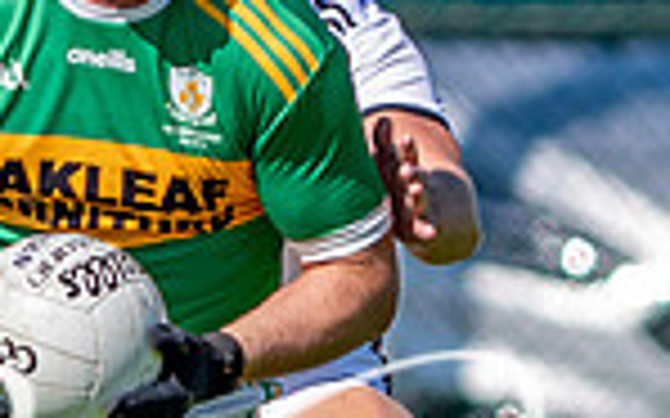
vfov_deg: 0.5
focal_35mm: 2915
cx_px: -60
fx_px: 53207
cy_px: 328
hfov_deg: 0.7
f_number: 2.8
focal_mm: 300
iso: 100
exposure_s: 1/2000
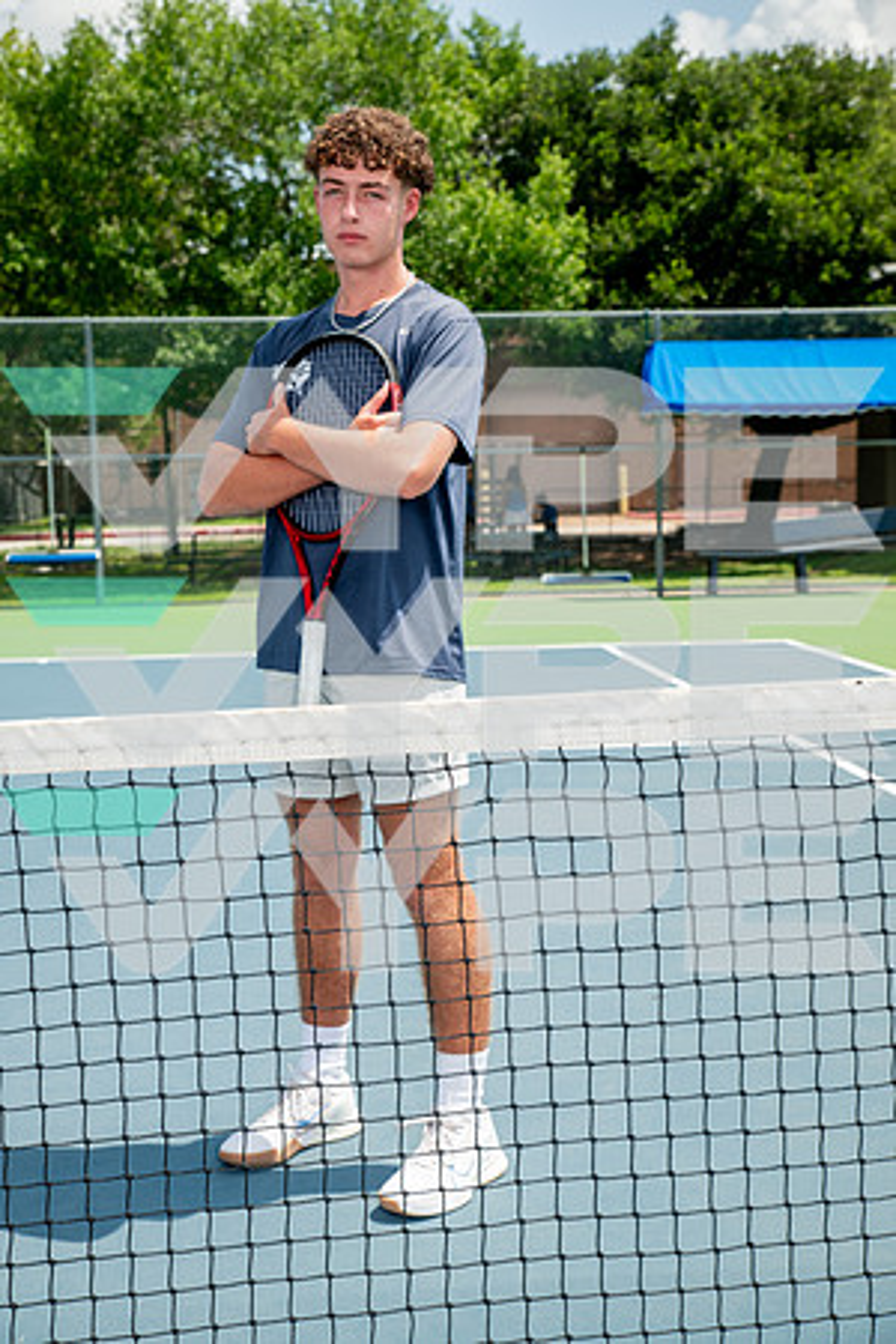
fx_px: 1941
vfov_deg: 38.2
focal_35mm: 52
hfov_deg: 26.0
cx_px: 448
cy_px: 672
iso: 125
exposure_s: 1/400
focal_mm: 52
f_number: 7.1
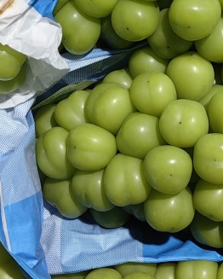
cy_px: 39
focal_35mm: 86
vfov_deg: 21.8
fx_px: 709
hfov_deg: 17.8
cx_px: 77
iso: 160
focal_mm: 5.75
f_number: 2
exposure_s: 1/100
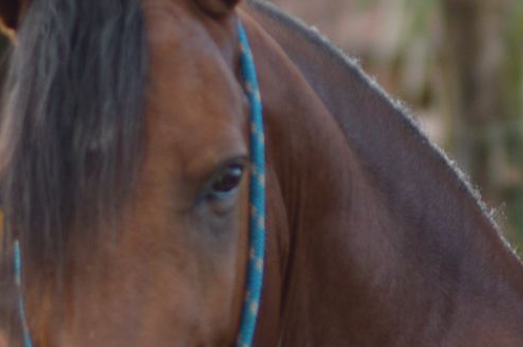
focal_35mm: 493
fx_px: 7152
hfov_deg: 4.2
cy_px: 12
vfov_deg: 2.8
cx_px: 474
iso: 200
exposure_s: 1/800
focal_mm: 85
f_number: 1.8
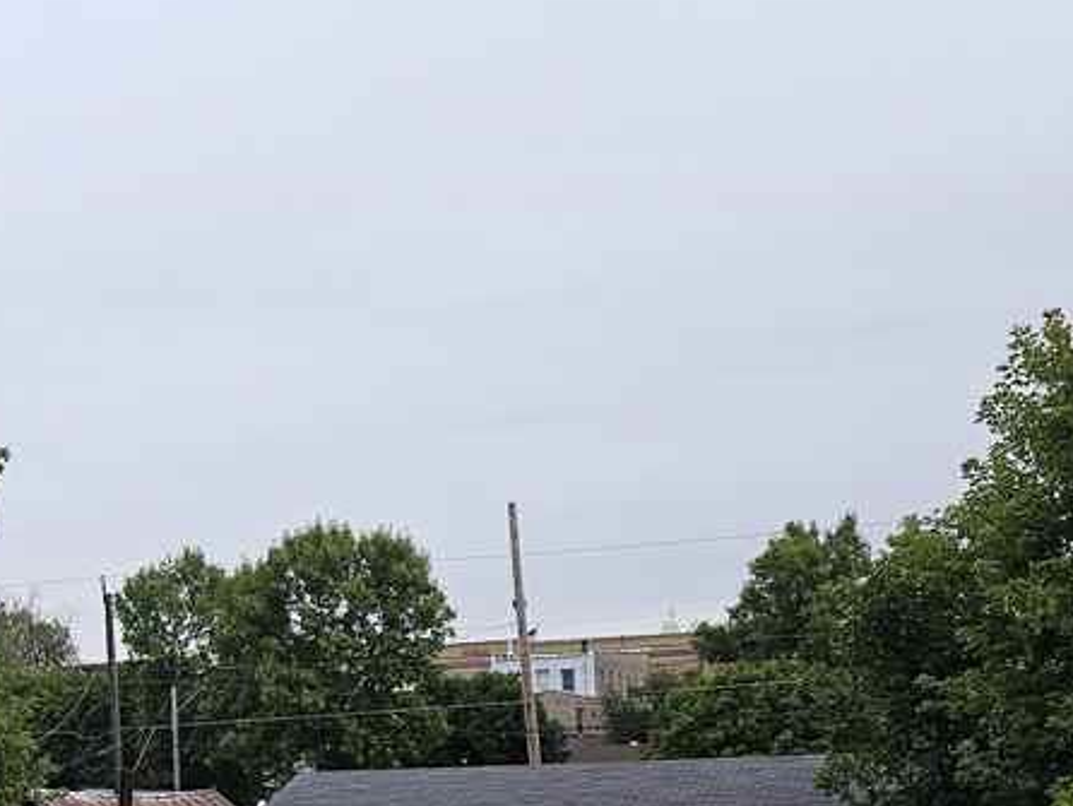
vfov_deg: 21.9
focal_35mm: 66
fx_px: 2047
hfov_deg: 26.4
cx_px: -188
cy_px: 674
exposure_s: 1/180
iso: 64
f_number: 1.7
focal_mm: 6.3
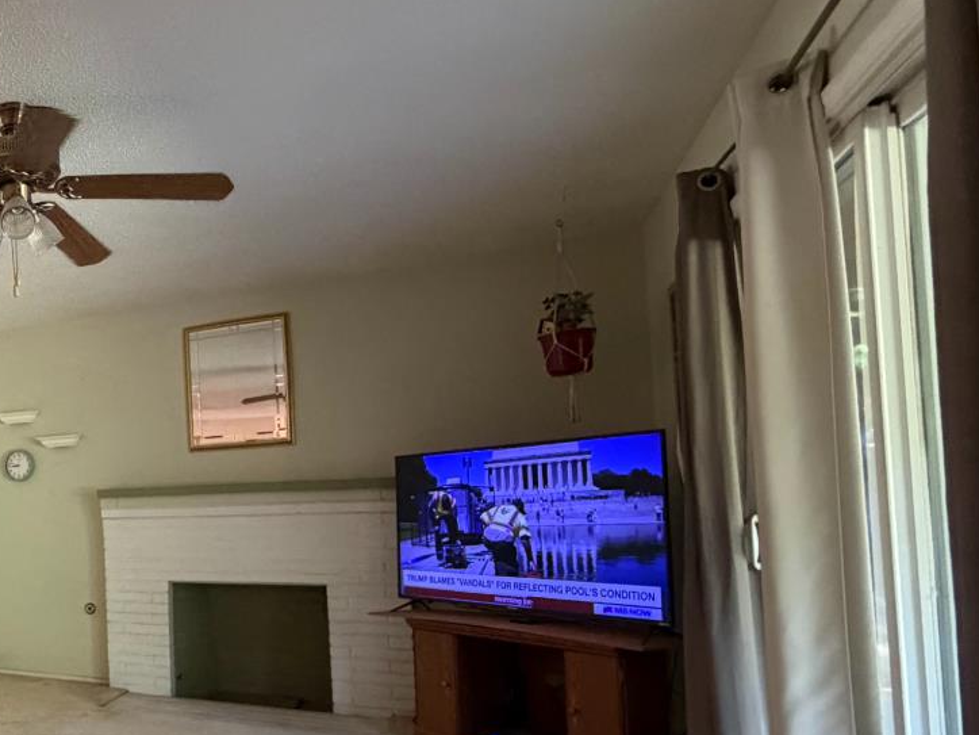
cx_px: -23
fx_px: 820
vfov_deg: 47.5
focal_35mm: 29
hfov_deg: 49.1
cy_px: 487
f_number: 2.2
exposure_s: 1/60
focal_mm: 2.22
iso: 640
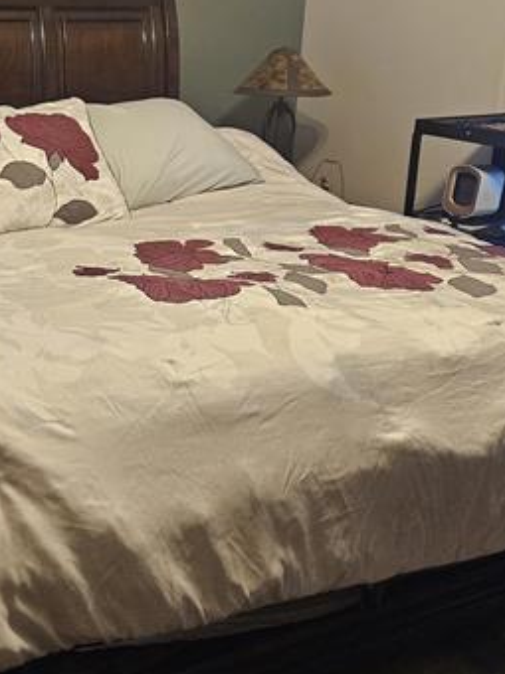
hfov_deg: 27.0
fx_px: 1011
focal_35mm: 52
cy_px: 276
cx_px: 44
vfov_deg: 36.7
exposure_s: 1/120
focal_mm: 5.4
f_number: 1.8
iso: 640
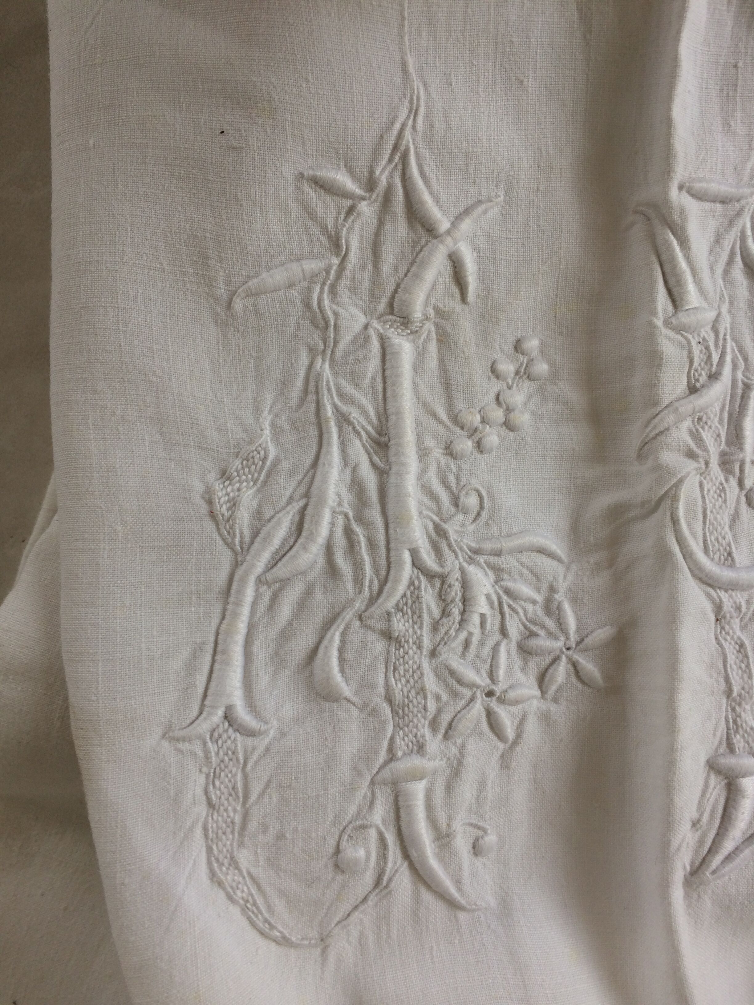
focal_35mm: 29
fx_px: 842
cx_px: 377
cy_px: 502
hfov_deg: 48.2
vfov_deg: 61.7
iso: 40
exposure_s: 1/60
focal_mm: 4.15
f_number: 2.2
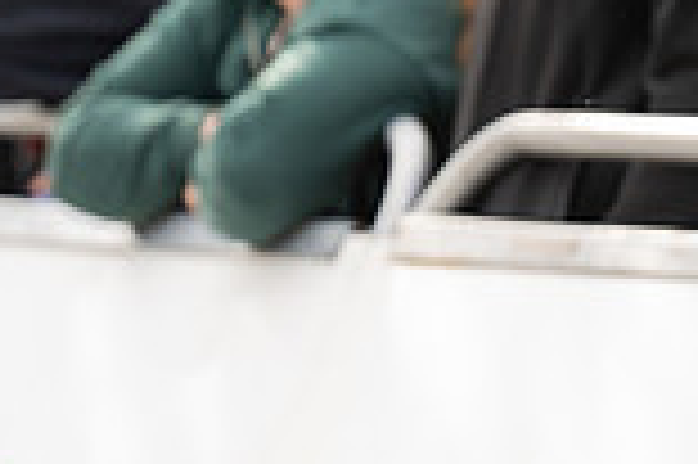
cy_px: -11
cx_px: -554
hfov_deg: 2.8
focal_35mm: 728
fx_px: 14100
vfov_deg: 1.9
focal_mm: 194
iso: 400
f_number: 3.2
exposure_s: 1/1000
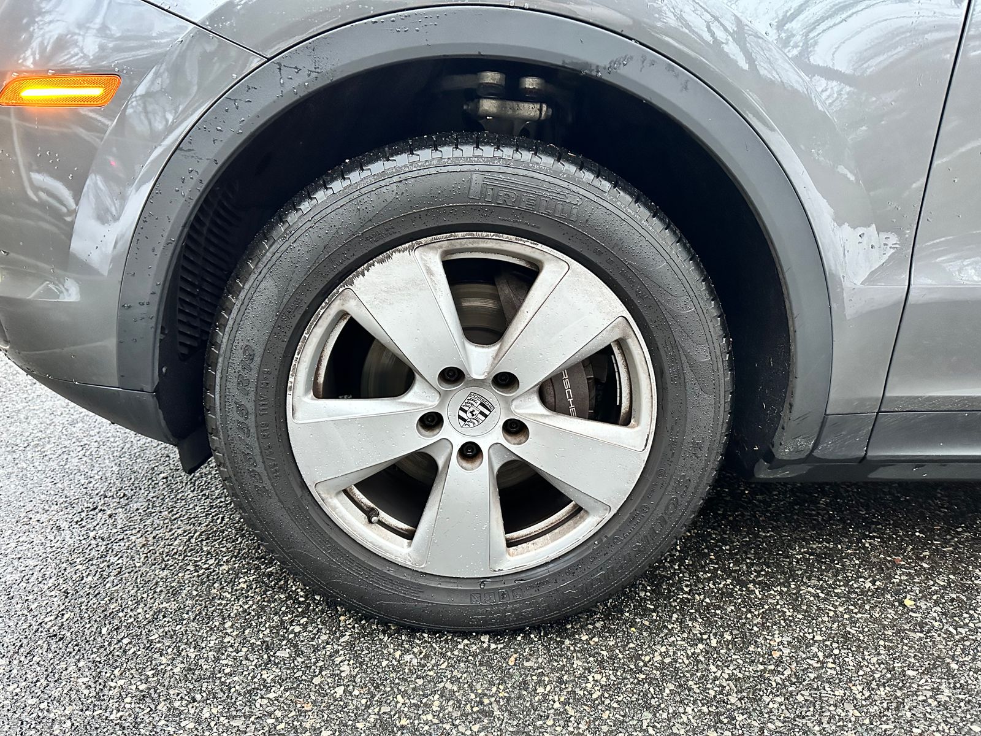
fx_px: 680
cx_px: 490
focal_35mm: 24
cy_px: 368
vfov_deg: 56.8
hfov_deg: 71.6
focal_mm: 6.86
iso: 1000
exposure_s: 1/57
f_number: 1.78
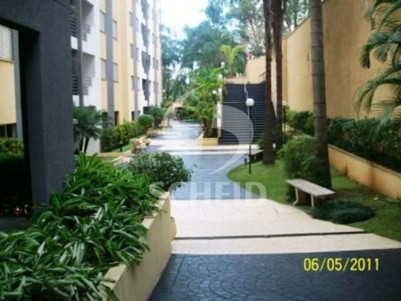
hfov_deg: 51.4
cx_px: 200
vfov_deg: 39.7
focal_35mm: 36
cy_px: 150
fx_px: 417
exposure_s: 1/69.2
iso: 80
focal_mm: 6
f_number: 2.7
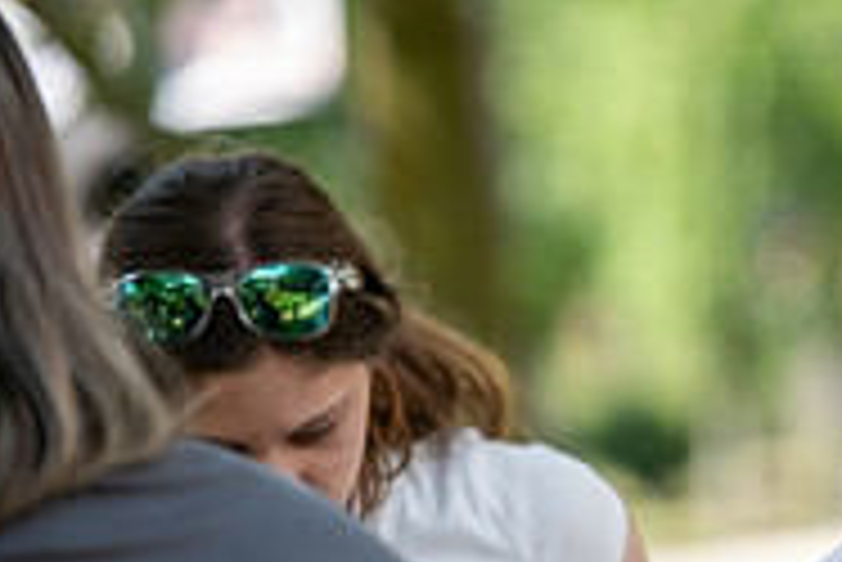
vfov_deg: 3.1
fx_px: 10533
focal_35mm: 450
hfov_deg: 4.6
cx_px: 1094
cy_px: 722
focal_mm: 145
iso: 125
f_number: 3.2
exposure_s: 1/400
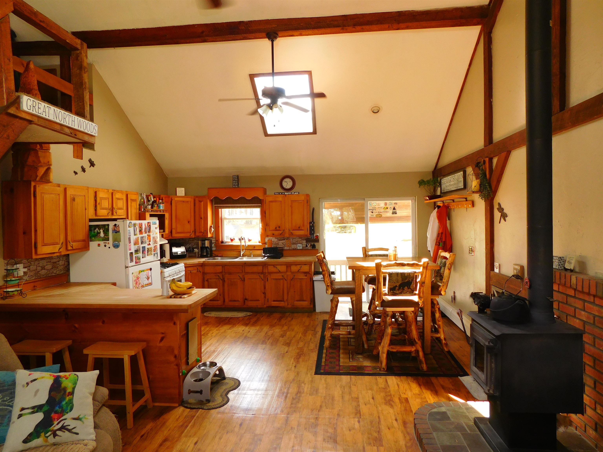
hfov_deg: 73.9
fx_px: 401
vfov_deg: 58.9
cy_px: 226
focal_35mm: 23
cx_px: 302
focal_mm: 4
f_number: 3
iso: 125
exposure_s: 1/50
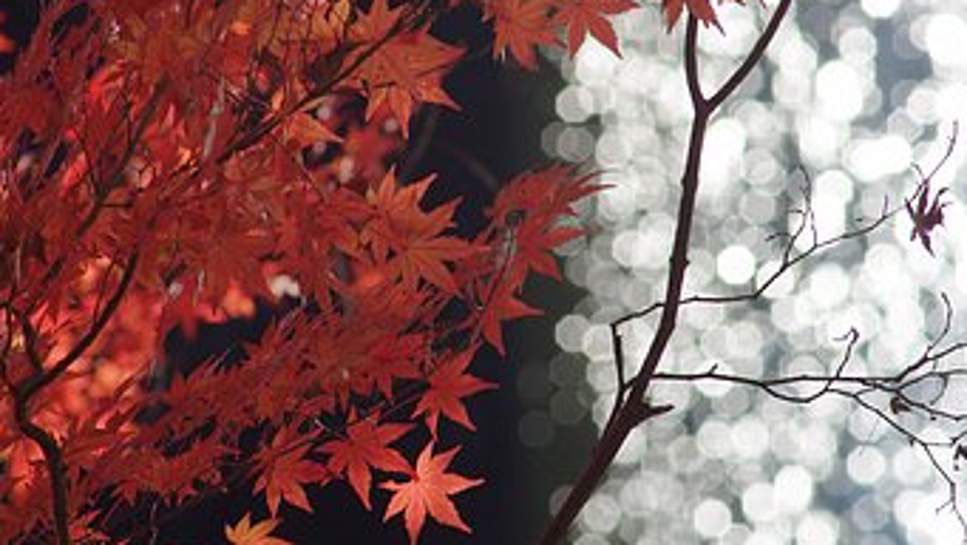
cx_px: 431
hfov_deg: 4.6
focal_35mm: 472
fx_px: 12105
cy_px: 180
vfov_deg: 2.6
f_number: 11
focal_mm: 200
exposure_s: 1/160
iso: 200
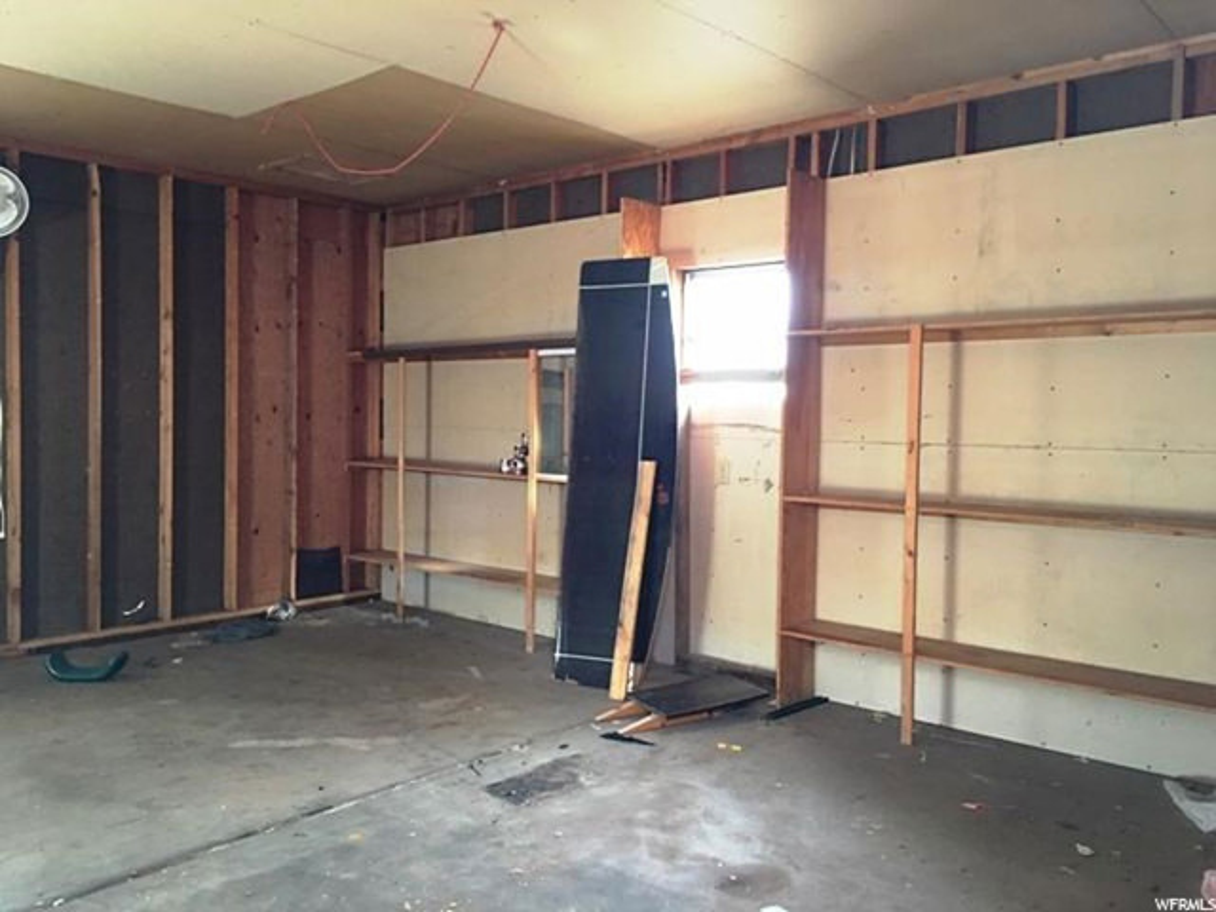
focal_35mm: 29
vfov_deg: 48.2
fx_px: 1019
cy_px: 456
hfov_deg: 61.7
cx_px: 608
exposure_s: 1/15
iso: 80
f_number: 2.2
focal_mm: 4.15
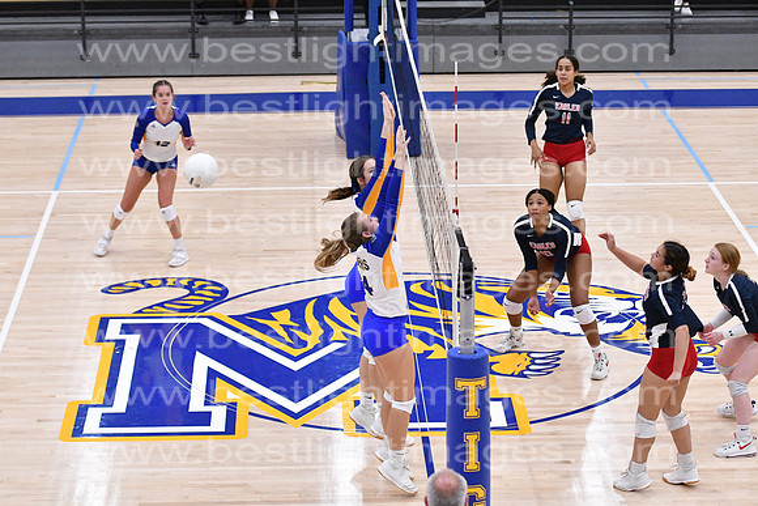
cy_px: 253
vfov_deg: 13.0
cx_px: 379
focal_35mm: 105
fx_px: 2211
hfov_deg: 19.5
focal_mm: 70
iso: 6400
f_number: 3.2
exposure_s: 1/1000
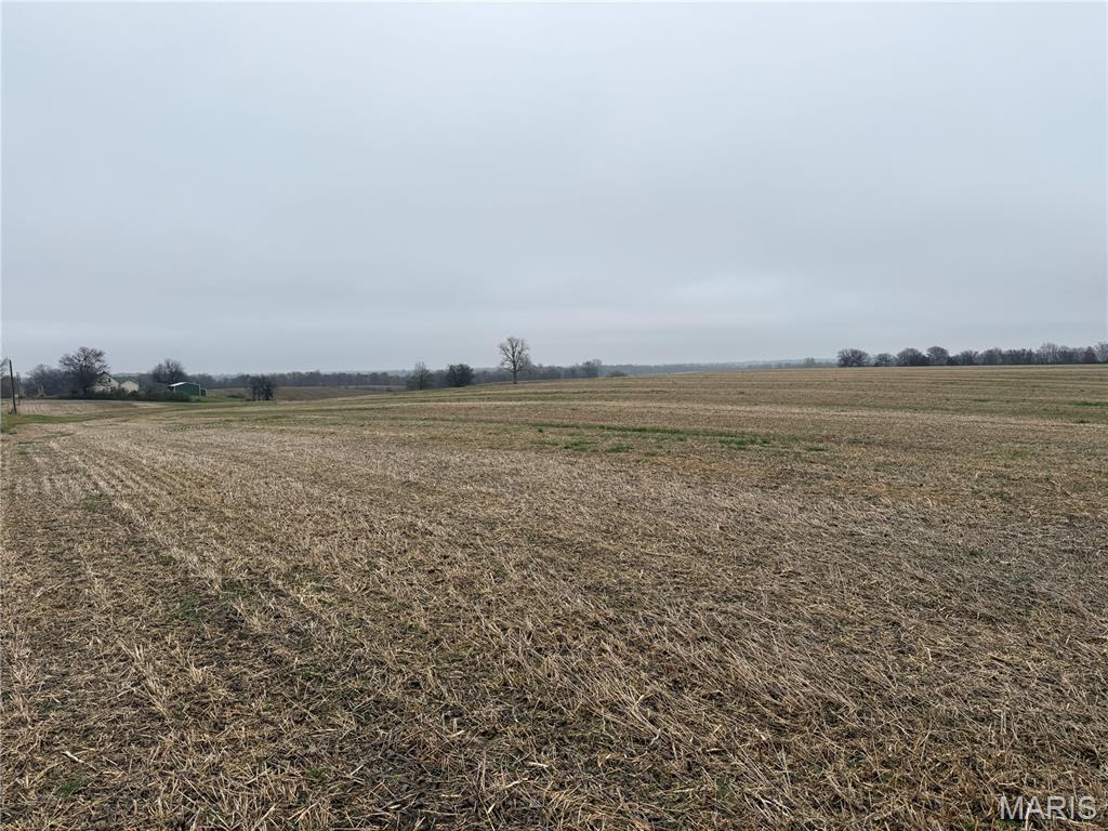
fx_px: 768
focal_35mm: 24
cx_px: 554
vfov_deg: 56.8
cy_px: 416
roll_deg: +2.1
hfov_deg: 71.6
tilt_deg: +0.1
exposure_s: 1/868
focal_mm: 6.76
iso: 80
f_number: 1.78
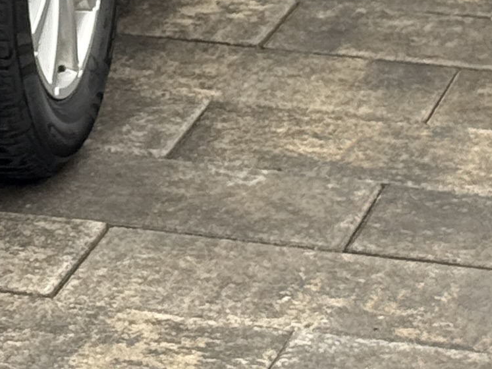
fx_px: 3681
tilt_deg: -5.2
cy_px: -458
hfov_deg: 7.4
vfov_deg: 5.6
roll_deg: +1.7
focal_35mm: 259
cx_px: -396
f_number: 1.78
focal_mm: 6.76
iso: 100
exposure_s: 1/681
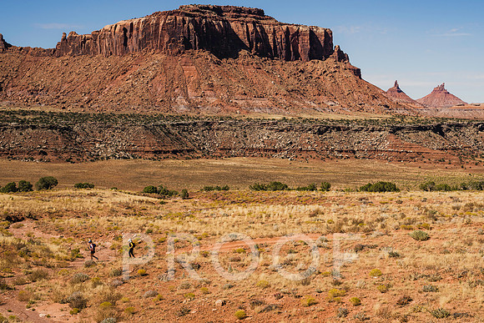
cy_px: 167
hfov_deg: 30.6
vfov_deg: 20.7
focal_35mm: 66
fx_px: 882
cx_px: 282
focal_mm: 55
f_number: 7.1
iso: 160
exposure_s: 1/640
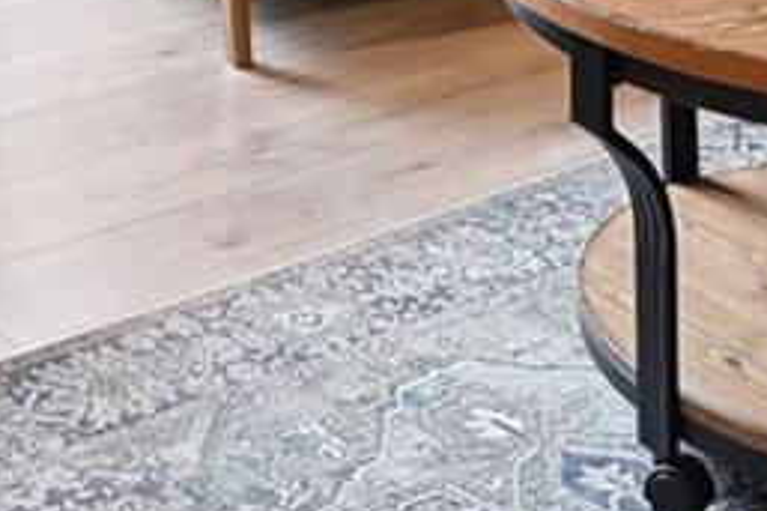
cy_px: -771
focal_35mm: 109
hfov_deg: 18.5
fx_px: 2323
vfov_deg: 10.5
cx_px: 131
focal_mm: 17.5
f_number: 11
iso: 400
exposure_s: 1/13
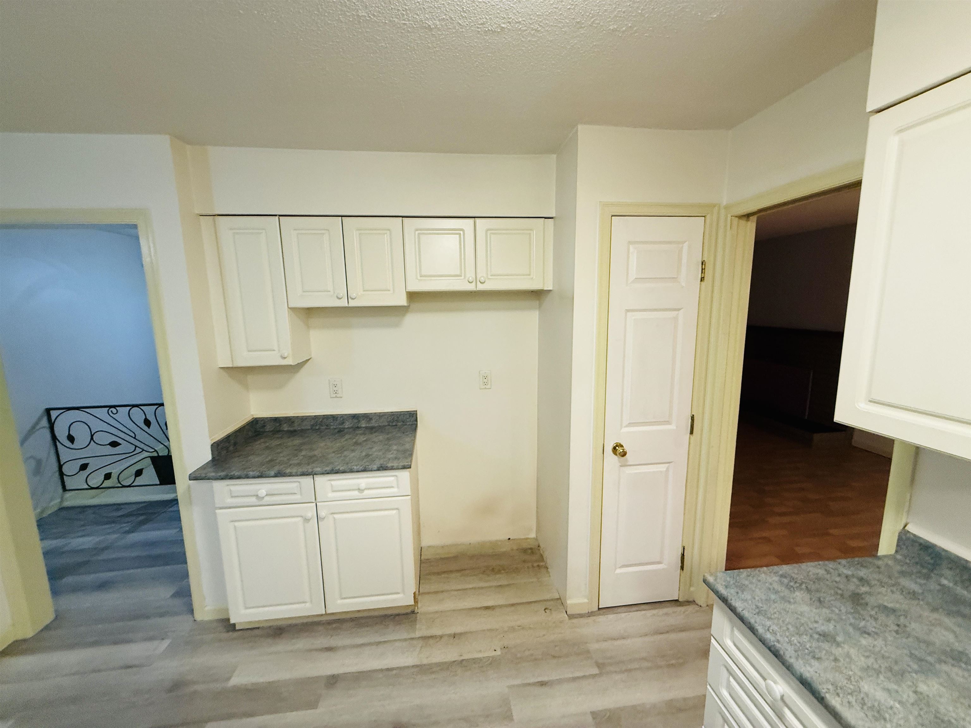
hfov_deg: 102.1
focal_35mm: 14
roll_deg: +3.2
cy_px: 364
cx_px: 486
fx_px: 393
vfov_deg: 85.7
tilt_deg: -7.9
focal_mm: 2.22
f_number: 2.2
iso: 320
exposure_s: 1/120
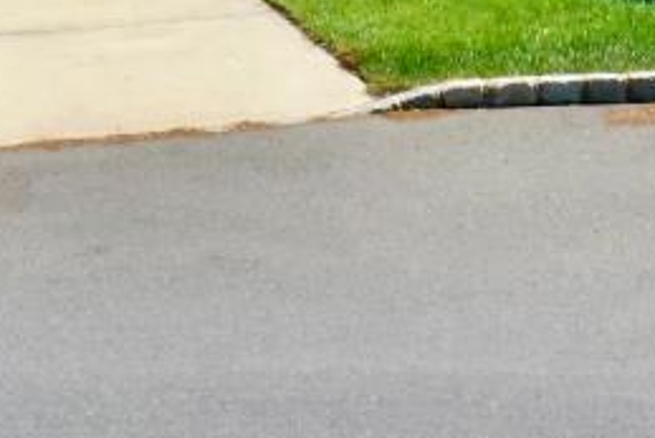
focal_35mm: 162
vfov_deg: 7.7
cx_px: 422
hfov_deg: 12.7
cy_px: -729
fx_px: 2949
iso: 100
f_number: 6.3
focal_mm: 10.26
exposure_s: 1/500
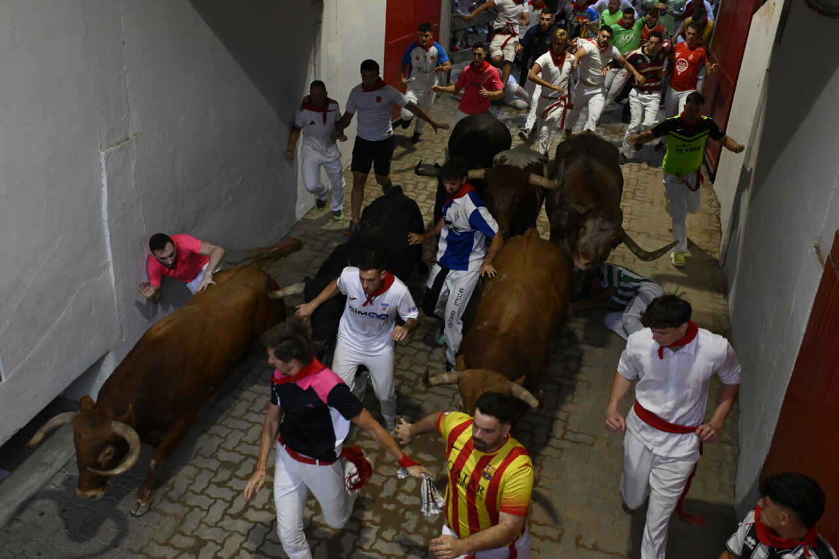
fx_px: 815
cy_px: 280
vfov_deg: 37.8
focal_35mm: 35
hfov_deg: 54.5
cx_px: 420
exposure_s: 1/500
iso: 3200
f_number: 5.6
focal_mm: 35
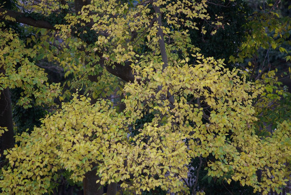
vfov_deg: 4.6
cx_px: 146
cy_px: 98
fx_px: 2427
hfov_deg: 6.9
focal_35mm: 300
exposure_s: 1/125
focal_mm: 200
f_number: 2.8
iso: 100
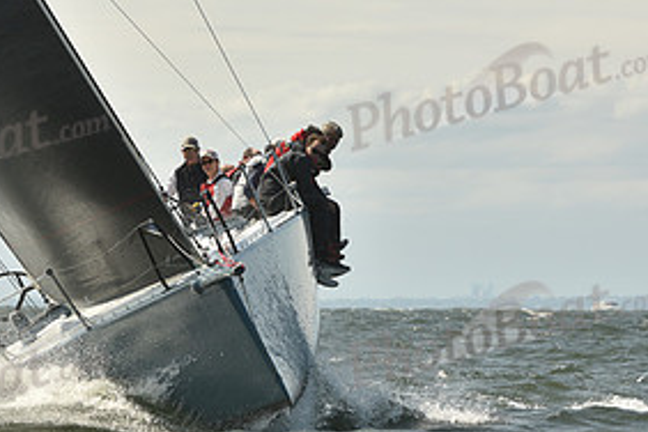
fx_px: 7397
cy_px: 242
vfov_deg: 3.3
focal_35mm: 411
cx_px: 230
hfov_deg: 5.0
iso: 250
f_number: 9
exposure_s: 1/800
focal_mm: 200
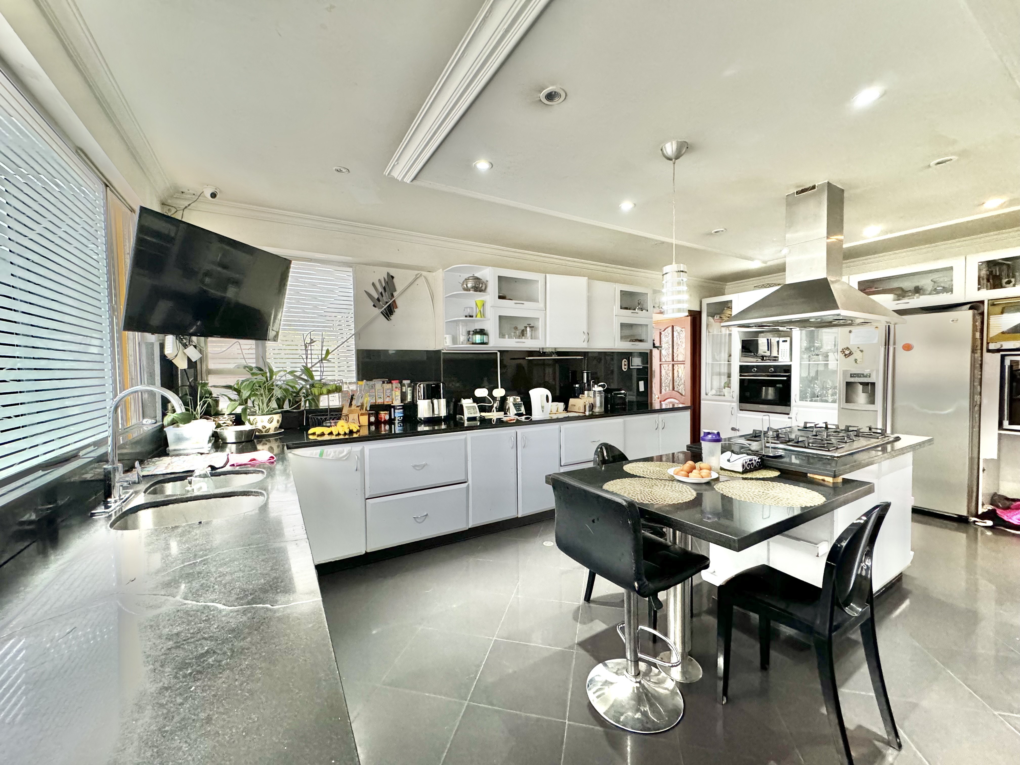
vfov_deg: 85.7
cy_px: 382
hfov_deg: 102.1
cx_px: 510
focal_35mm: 14
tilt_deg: -1.6
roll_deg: +1.1
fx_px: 413
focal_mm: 2.22
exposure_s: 1/60
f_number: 2.2
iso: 400
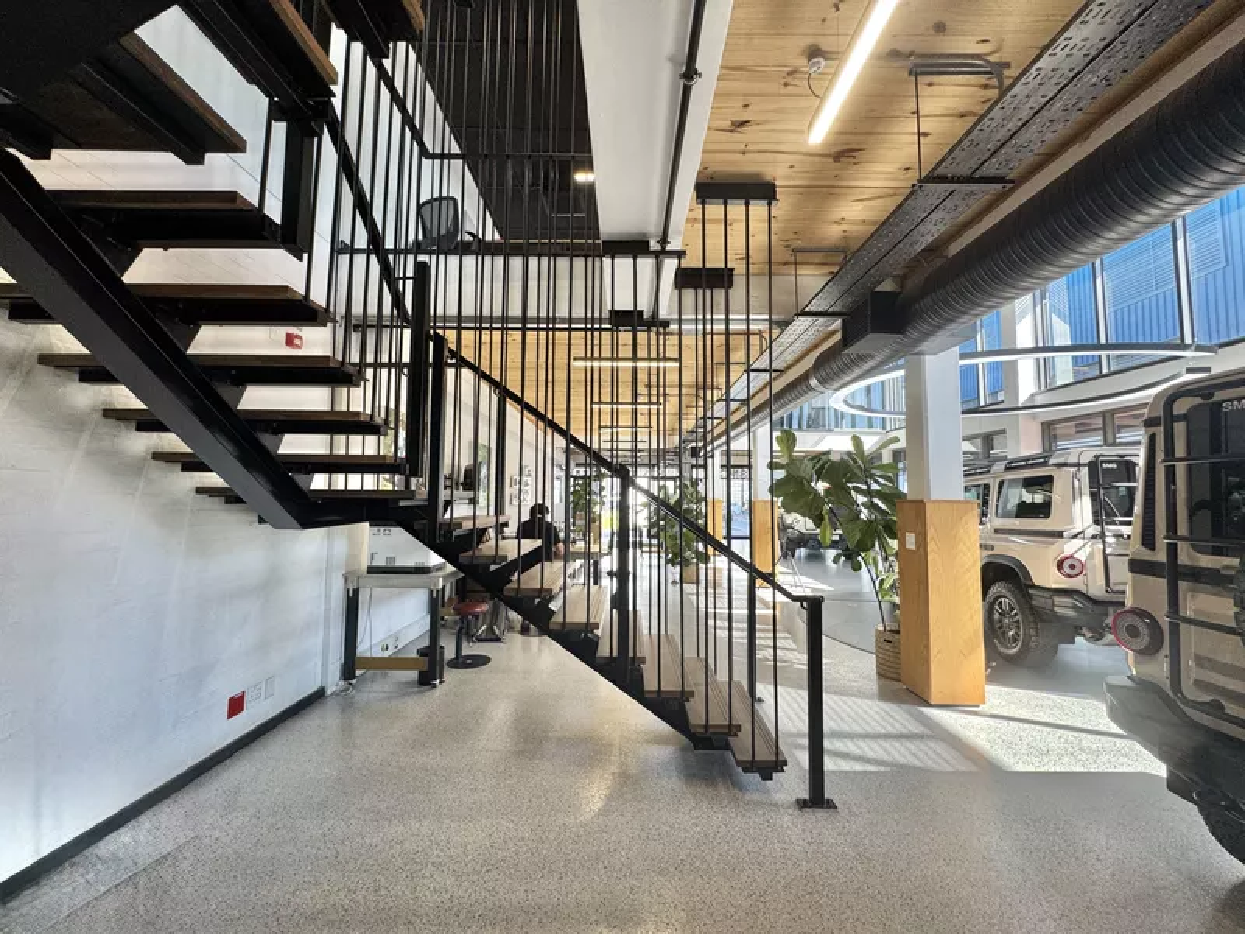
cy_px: 467
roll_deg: -1.5
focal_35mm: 14
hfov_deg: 102.1
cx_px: 622
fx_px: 504
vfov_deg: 85.7
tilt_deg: +3.6
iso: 125
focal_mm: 2.22
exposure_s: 1/100
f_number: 2.2
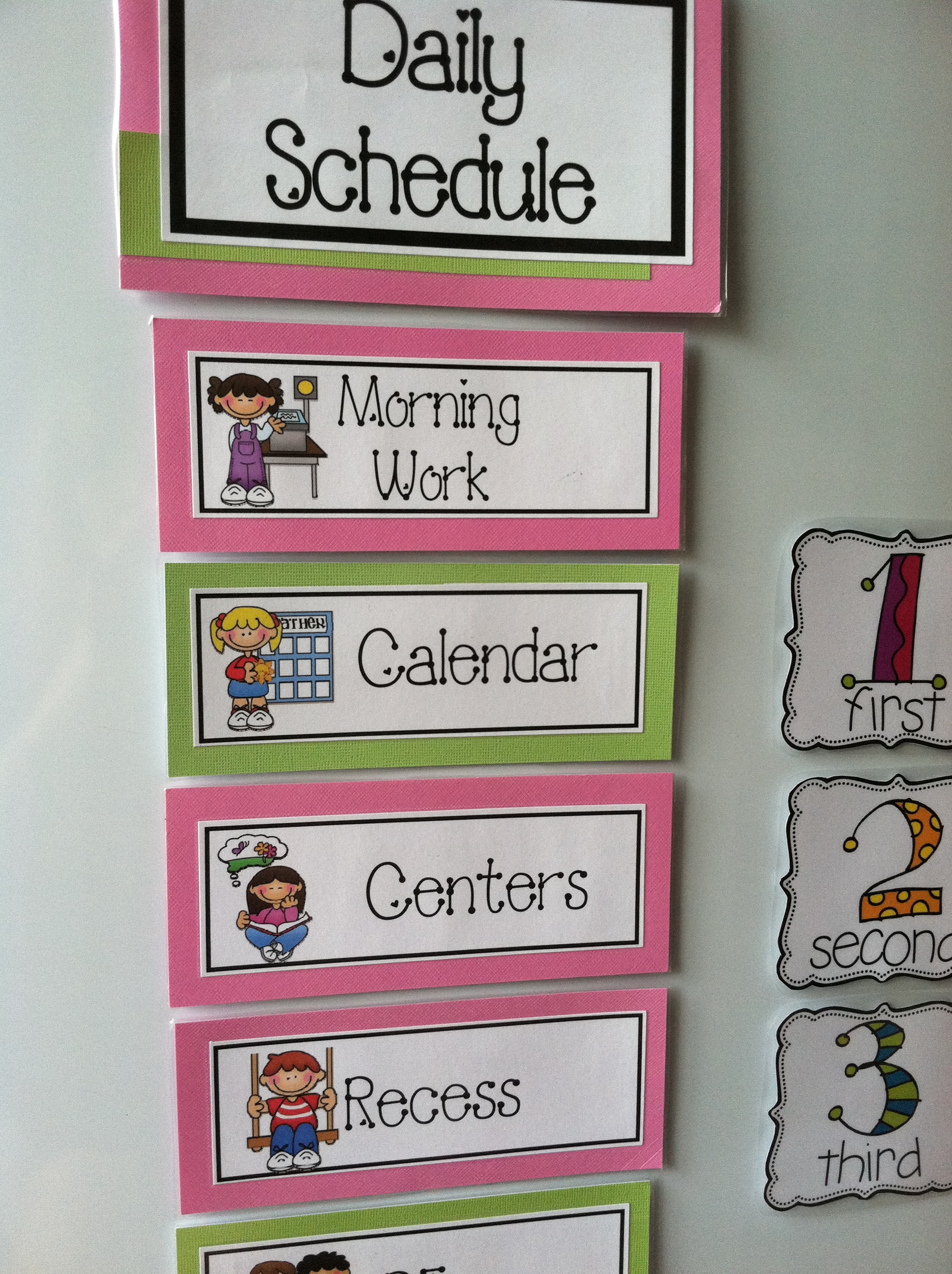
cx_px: 476
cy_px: 637
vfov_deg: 52.7
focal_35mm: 35
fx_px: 1287
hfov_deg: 40.6
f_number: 2.8
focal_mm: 3.85
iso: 125
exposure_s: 1/100
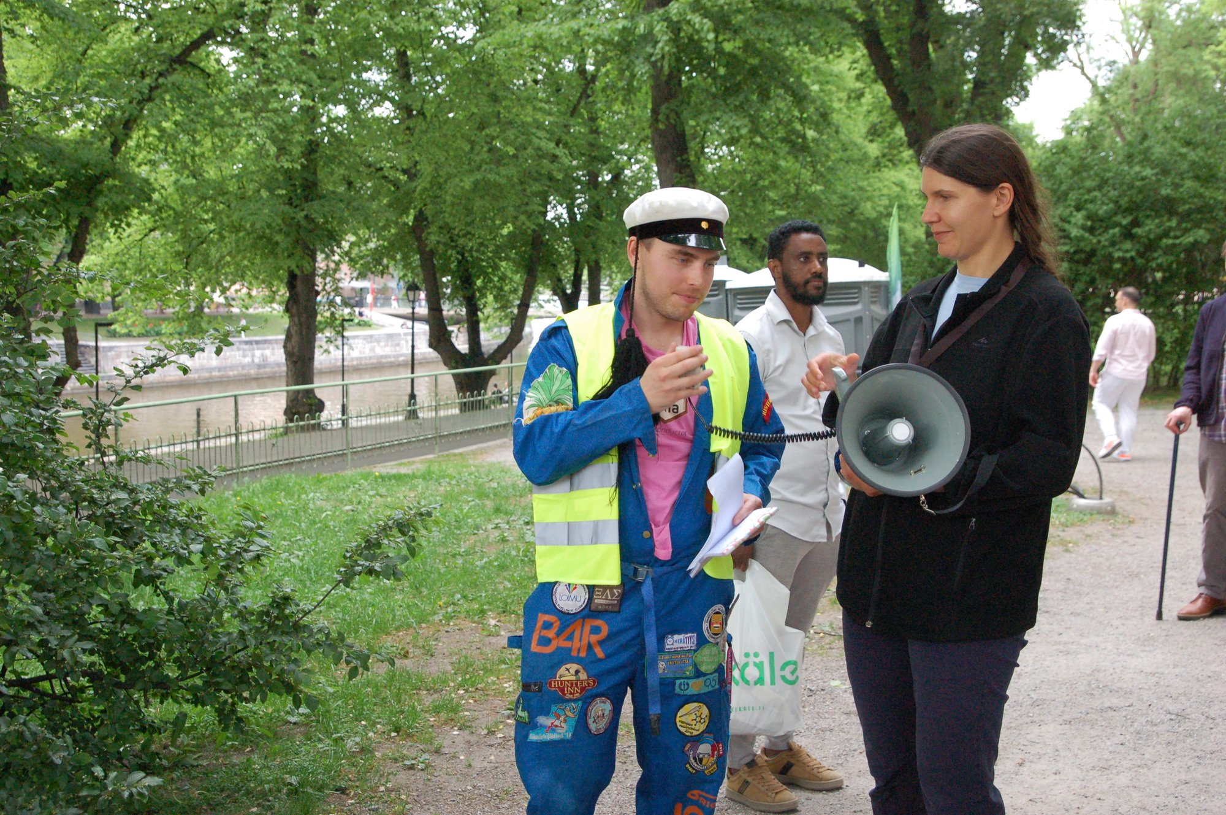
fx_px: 1378
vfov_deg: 33.0
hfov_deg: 48.0
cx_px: 613
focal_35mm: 40
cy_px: 408
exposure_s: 1/125
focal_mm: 27
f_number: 6.3
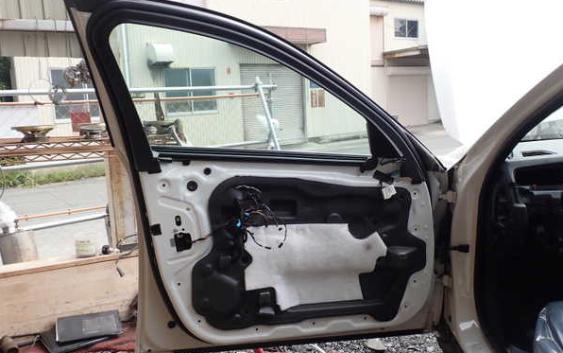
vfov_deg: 39.5
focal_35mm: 32
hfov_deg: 59.6
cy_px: 170
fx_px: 491
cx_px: 282
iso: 100
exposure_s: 1/320
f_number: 3.2
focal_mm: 5.4
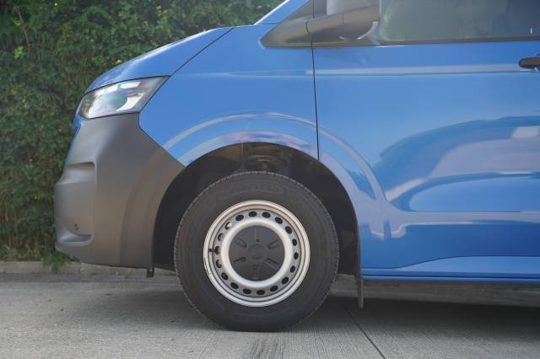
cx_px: 270
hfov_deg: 38.3
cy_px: 180
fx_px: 778
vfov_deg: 26.0
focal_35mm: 52
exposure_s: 1/160
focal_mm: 51.9
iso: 200
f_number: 4
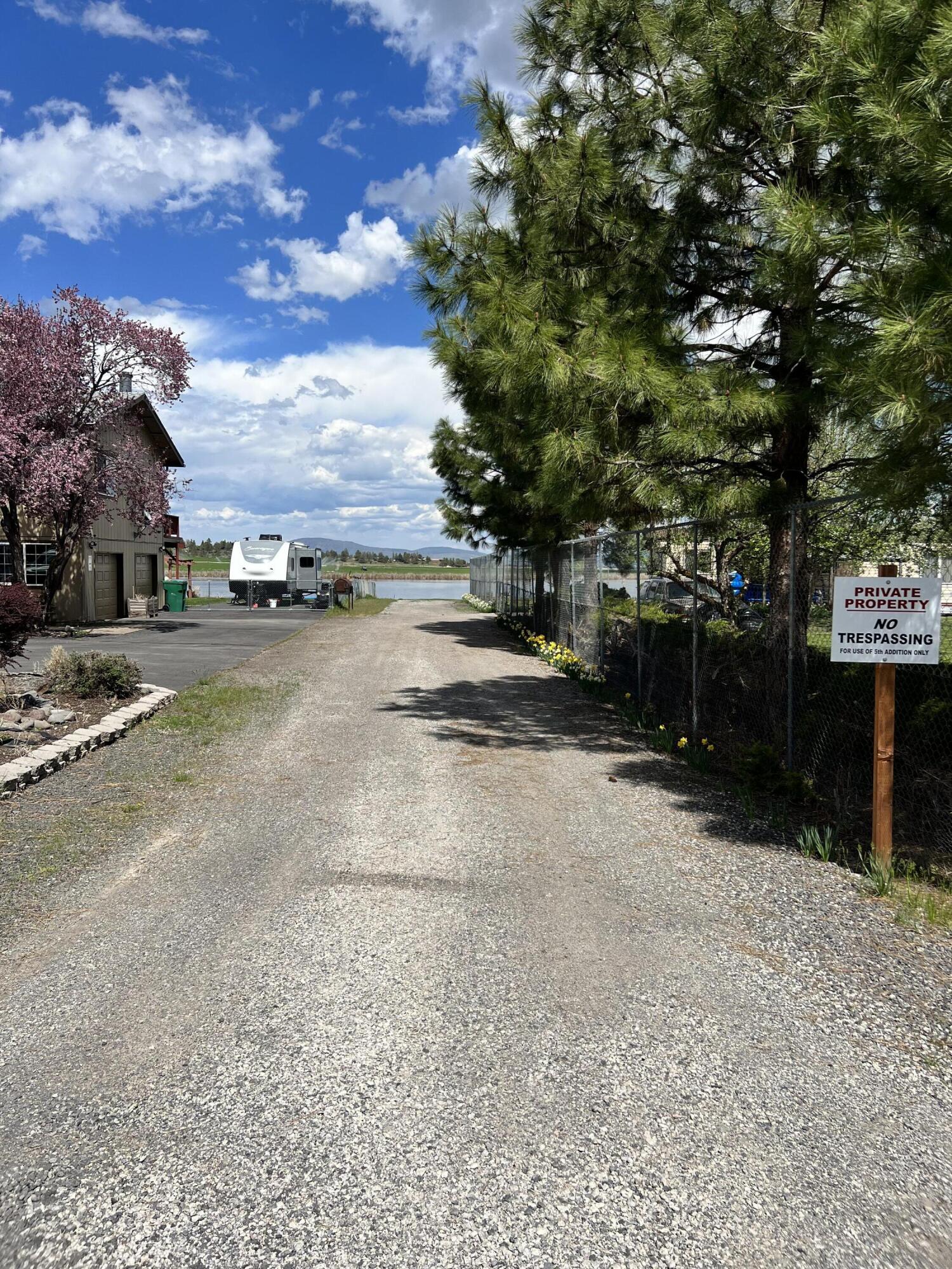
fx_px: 953
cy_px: 634
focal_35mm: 26
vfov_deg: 67.3
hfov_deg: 53.1
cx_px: 476
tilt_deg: -4.1
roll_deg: -1.5
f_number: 1.5
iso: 50
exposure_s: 1/6211
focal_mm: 5.7
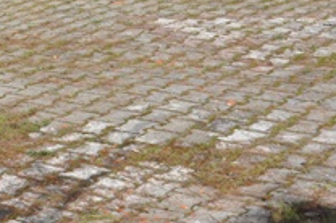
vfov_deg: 10.3
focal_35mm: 127
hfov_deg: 15.1
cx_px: -152
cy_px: -132
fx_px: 1183
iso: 2000
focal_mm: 22
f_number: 18
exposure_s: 1/1250
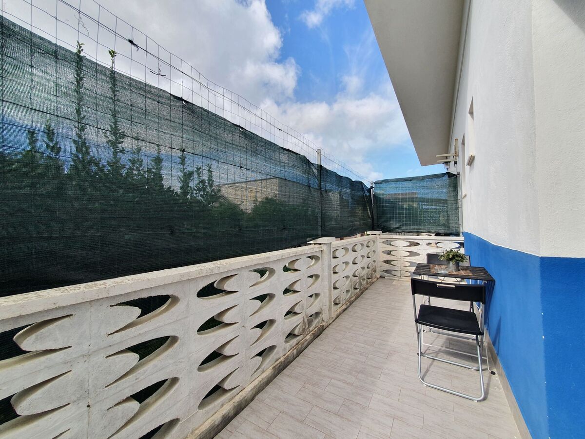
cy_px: 220
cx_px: 292
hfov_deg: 106.2
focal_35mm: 13
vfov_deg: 89.9
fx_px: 220
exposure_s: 1/495
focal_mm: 1.8
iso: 50
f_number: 2.2
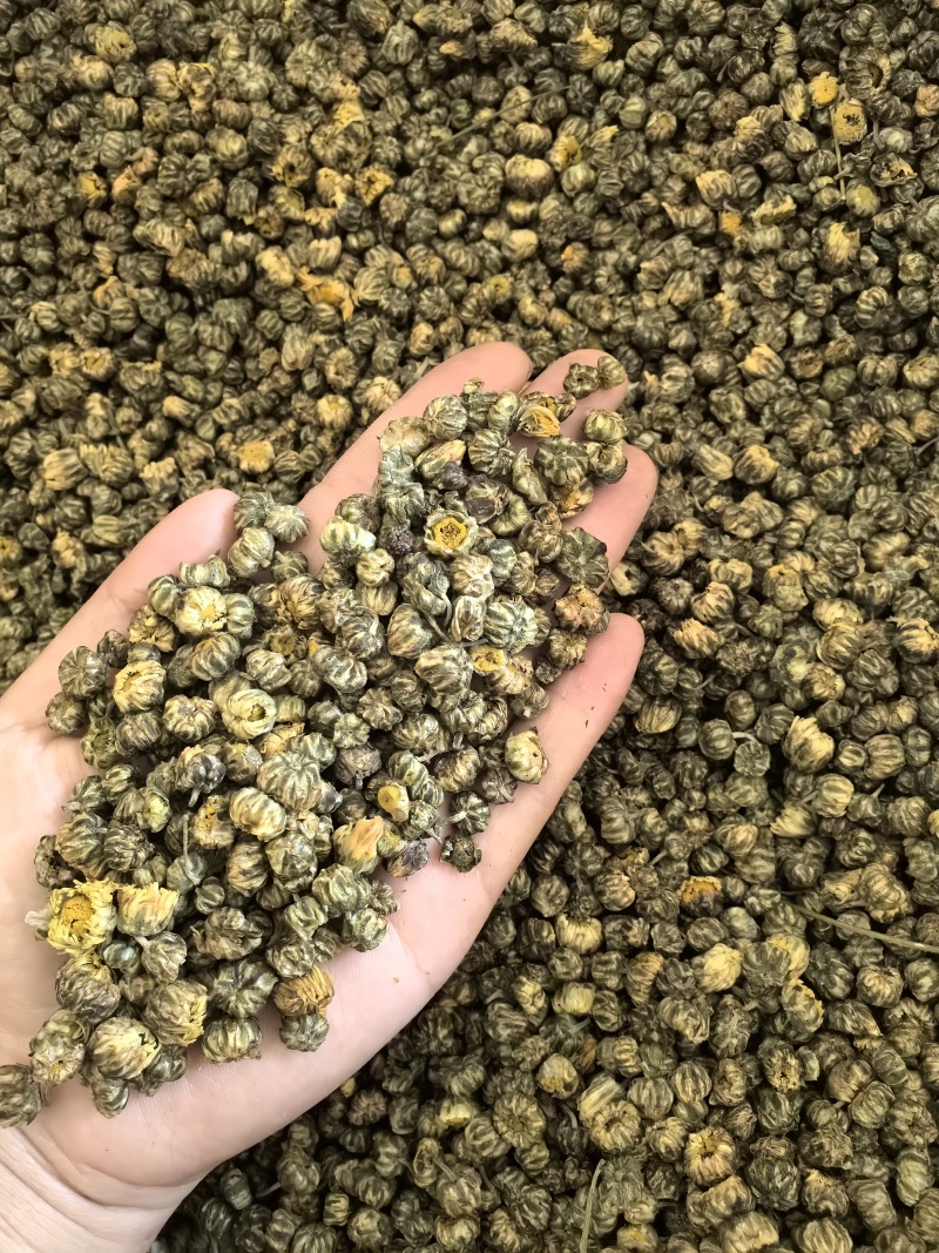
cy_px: 626
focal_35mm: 27
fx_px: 977
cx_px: 470
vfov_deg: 65.3
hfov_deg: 51.3
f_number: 4
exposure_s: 1/100
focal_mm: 6.35
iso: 2000
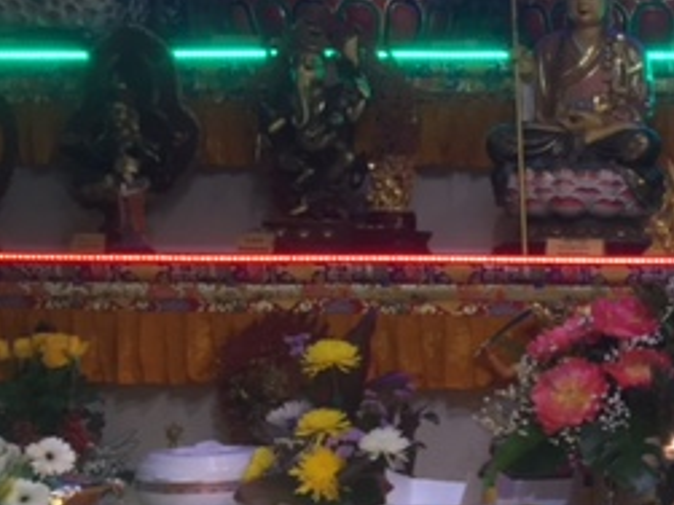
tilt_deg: -8.5
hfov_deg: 23.5
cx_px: 854
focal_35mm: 74
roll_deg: -2.5
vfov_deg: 19.4
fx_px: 1440
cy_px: 486
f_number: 2.2
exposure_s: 1/33
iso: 125
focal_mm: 4.15
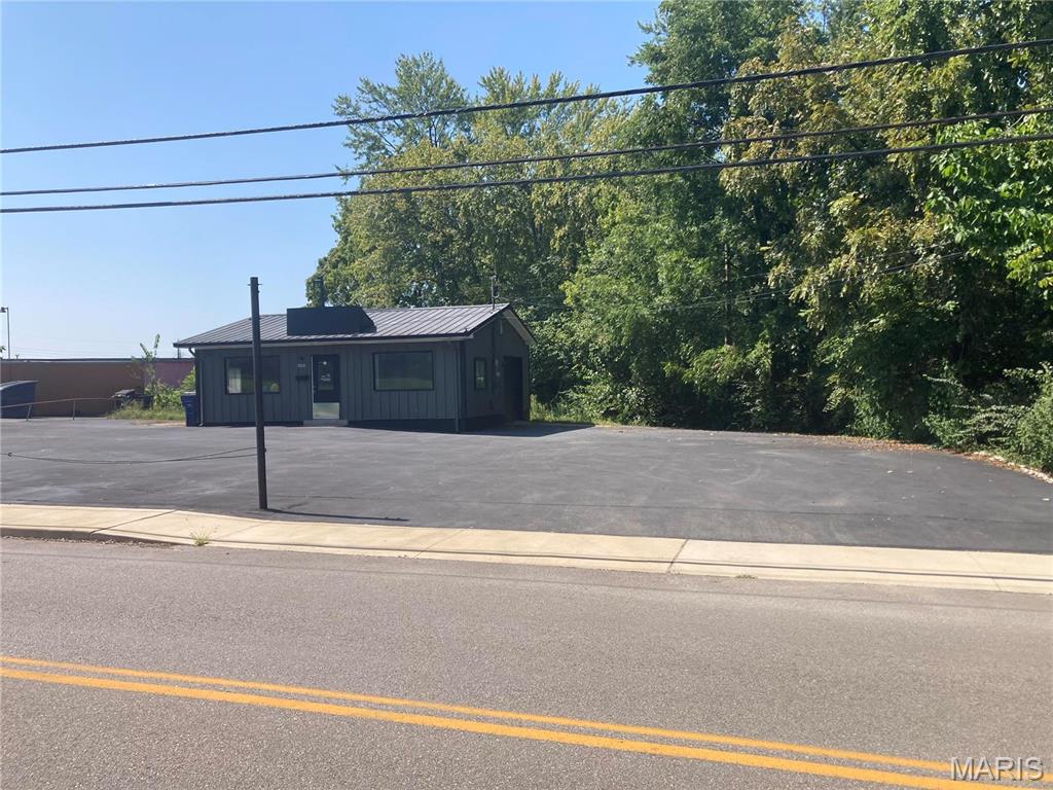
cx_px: 526
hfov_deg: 63.4
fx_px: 852
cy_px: 395
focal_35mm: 28
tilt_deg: +0.0
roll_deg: +1.3
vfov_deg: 49.7
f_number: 1.8
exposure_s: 1/2000
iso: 20
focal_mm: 3.99
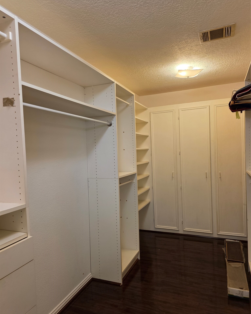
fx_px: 223
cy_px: 159
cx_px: 126
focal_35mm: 24
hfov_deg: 58.8
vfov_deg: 70.3
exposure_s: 1/120
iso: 250
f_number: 1.7
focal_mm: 6.3
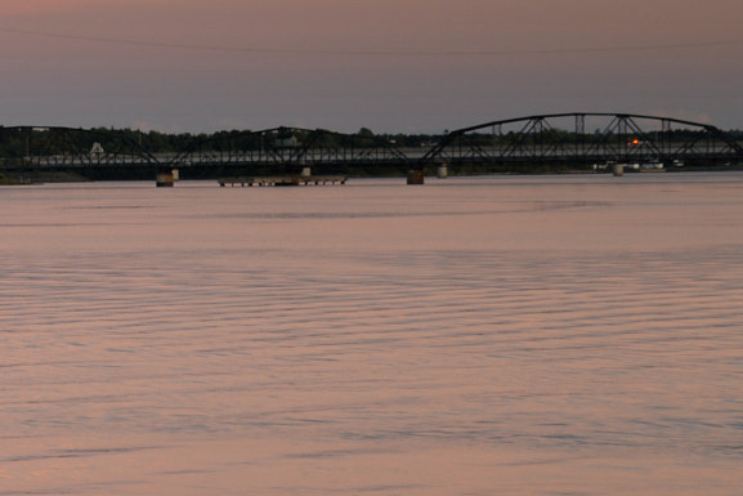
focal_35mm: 149
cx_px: -546
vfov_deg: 9.2
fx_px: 3076
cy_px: 172
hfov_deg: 12.7
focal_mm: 42
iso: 280
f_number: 4.5
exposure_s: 1/50
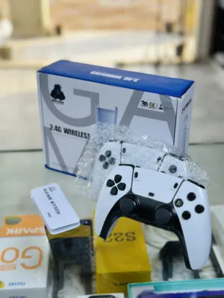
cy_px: 149
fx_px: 414
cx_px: 112
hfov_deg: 30.3
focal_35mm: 48
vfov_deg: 39.7
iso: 80
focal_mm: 6.86
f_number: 1.78
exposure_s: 1/430
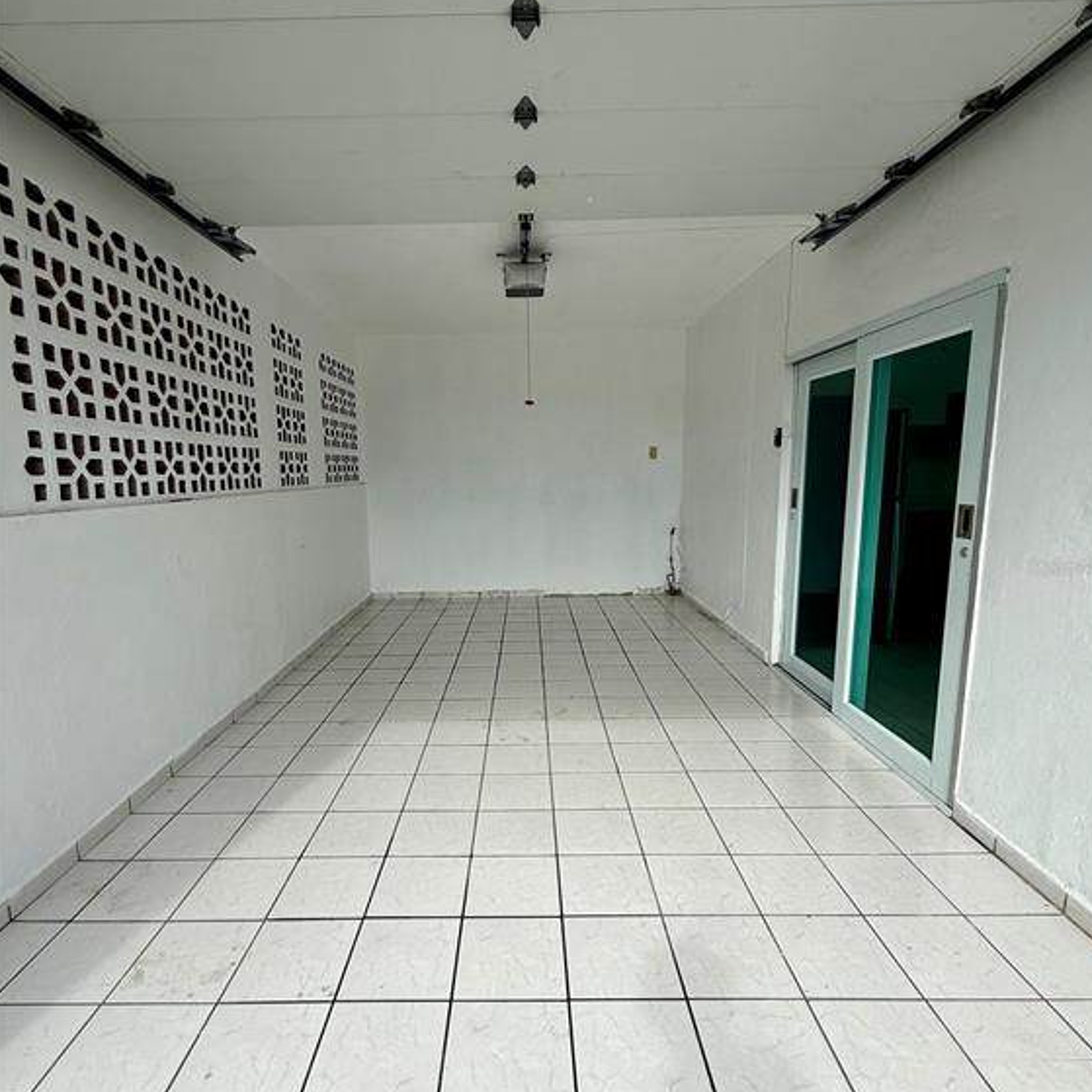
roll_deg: -0.6
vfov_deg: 83.9
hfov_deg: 84.0
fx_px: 607
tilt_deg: -8.3
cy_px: 567
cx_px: 555
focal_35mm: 17
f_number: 2.2
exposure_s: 1/1901
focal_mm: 2.22
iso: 50
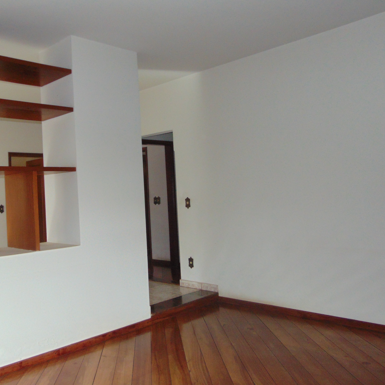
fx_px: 403
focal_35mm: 32
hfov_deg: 50.3
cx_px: 132
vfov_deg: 51.1
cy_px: 183
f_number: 3
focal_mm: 4.5
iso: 200
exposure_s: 1/30
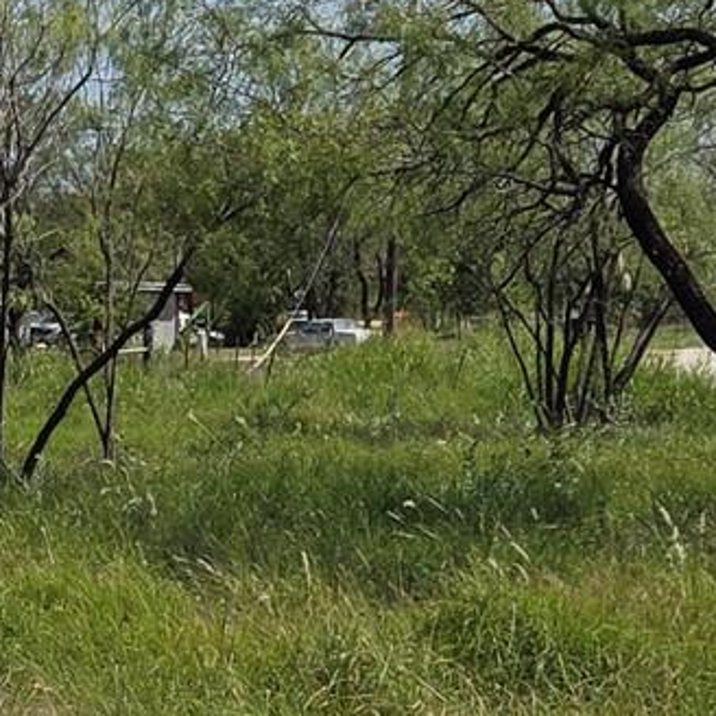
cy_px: 458
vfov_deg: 13.7
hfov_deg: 13.6
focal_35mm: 127
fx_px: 2972
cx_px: 57
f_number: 1.8
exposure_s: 1/7328
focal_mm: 5.4
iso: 80
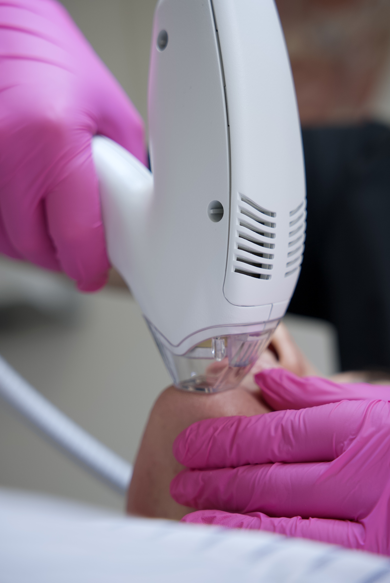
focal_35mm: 70
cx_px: 195
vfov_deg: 28.8
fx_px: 1136
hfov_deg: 19.5
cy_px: 292
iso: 500
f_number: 4
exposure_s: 1/320
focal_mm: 70
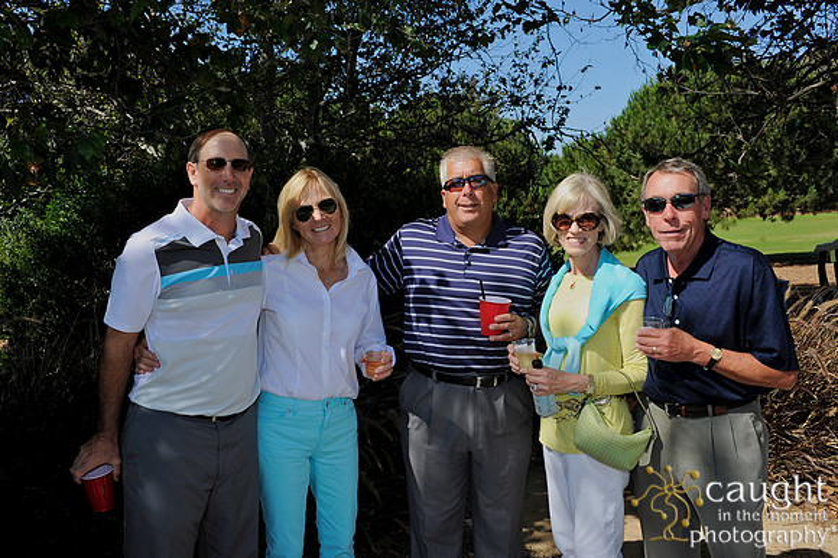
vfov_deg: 41.1
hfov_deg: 58.7
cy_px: 279
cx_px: 419
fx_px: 744
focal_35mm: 32
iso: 200
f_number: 11
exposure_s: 1/250
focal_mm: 32
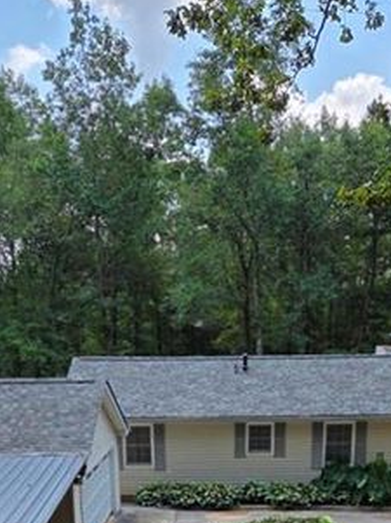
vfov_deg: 33.7
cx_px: 209
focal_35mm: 51
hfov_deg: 28.5
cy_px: 545
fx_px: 770
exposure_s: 1/2308
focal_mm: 5.4
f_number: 1.8
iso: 80
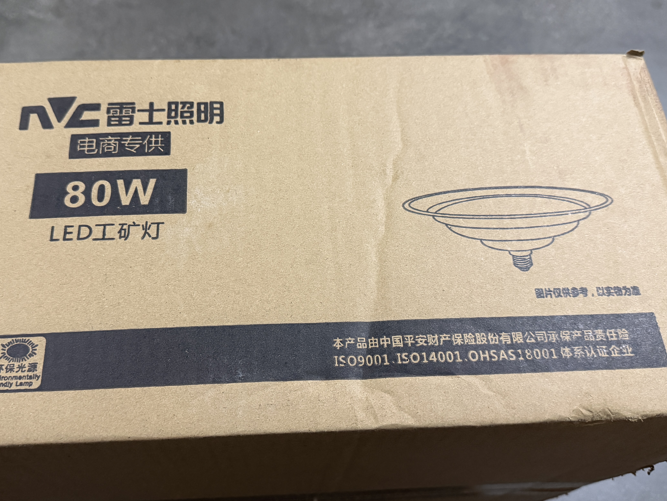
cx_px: 303
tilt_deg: -60.2
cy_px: 239
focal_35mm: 33
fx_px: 636
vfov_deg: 42.9
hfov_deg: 55.3
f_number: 1.78
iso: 800
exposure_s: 1/42
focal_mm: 6.76
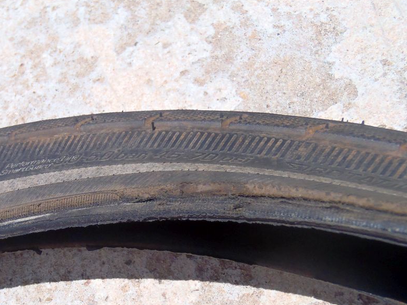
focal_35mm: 57
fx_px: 670
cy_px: 210
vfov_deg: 25.5
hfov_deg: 33.0
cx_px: 94
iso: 80
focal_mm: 6.64
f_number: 13
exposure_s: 1/80
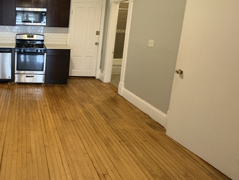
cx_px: 34
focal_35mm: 25
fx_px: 173
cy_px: 50
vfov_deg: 53.0
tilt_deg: -10.4
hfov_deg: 61.1
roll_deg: +0.5
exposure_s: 1/60
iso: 1000
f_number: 2.2
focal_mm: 2.22
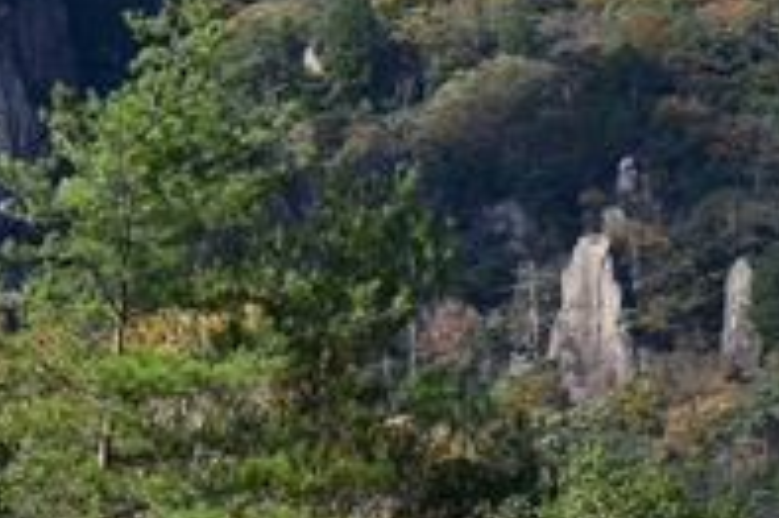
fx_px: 6594
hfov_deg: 6.7
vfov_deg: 4.5
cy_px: -132
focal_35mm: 305
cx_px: 668
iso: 160
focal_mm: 28
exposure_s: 1/400
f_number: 5.6
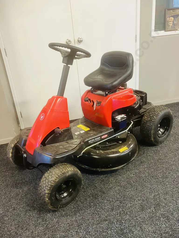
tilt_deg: -22.6
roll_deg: +5.4
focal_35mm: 28
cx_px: 90
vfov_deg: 63.4
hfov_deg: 49.7
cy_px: 119
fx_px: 193
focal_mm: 3.99
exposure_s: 1/50
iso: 250
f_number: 1.8
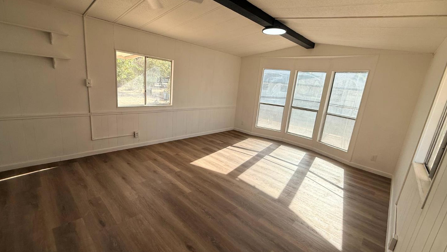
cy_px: 126
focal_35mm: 16
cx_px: 222
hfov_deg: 99.4
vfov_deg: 67.1
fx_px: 190
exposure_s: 1/333
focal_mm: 2.22
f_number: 2.2
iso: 50
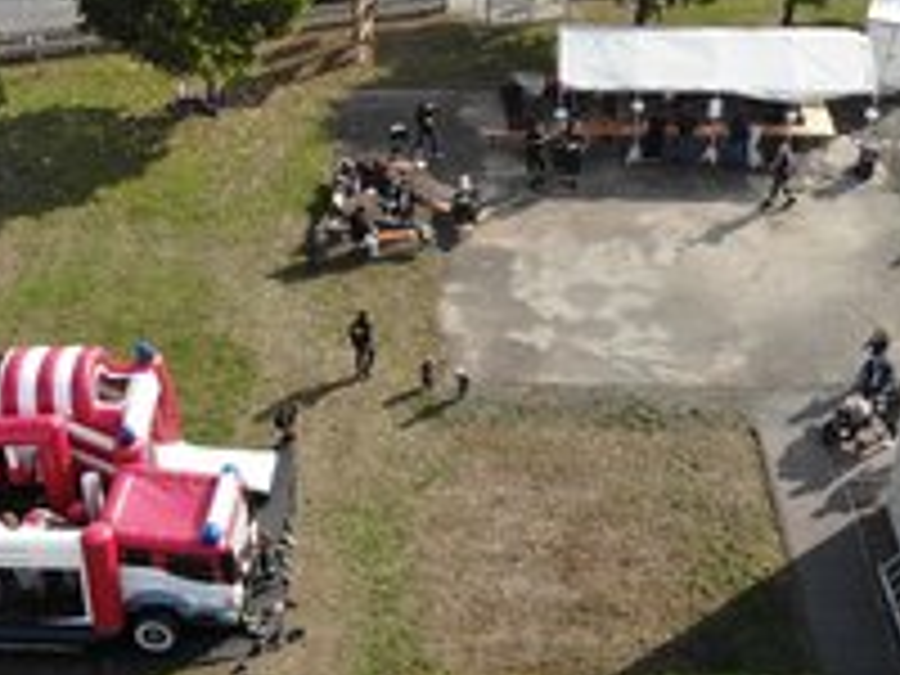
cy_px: 292
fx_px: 1248
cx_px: 486
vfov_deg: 30.2
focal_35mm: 48
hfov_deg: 39.6
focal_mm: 4.5
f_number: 2.8
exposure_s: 1/485
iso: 103
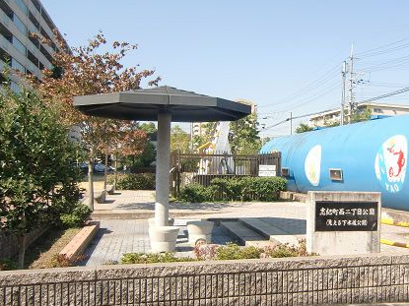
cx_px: 278
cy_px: 127
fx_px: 437
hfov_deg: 49.1
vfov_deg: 38.5
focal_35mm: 37
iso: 64
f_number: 3.2
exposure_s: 1/400
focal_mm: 4.3
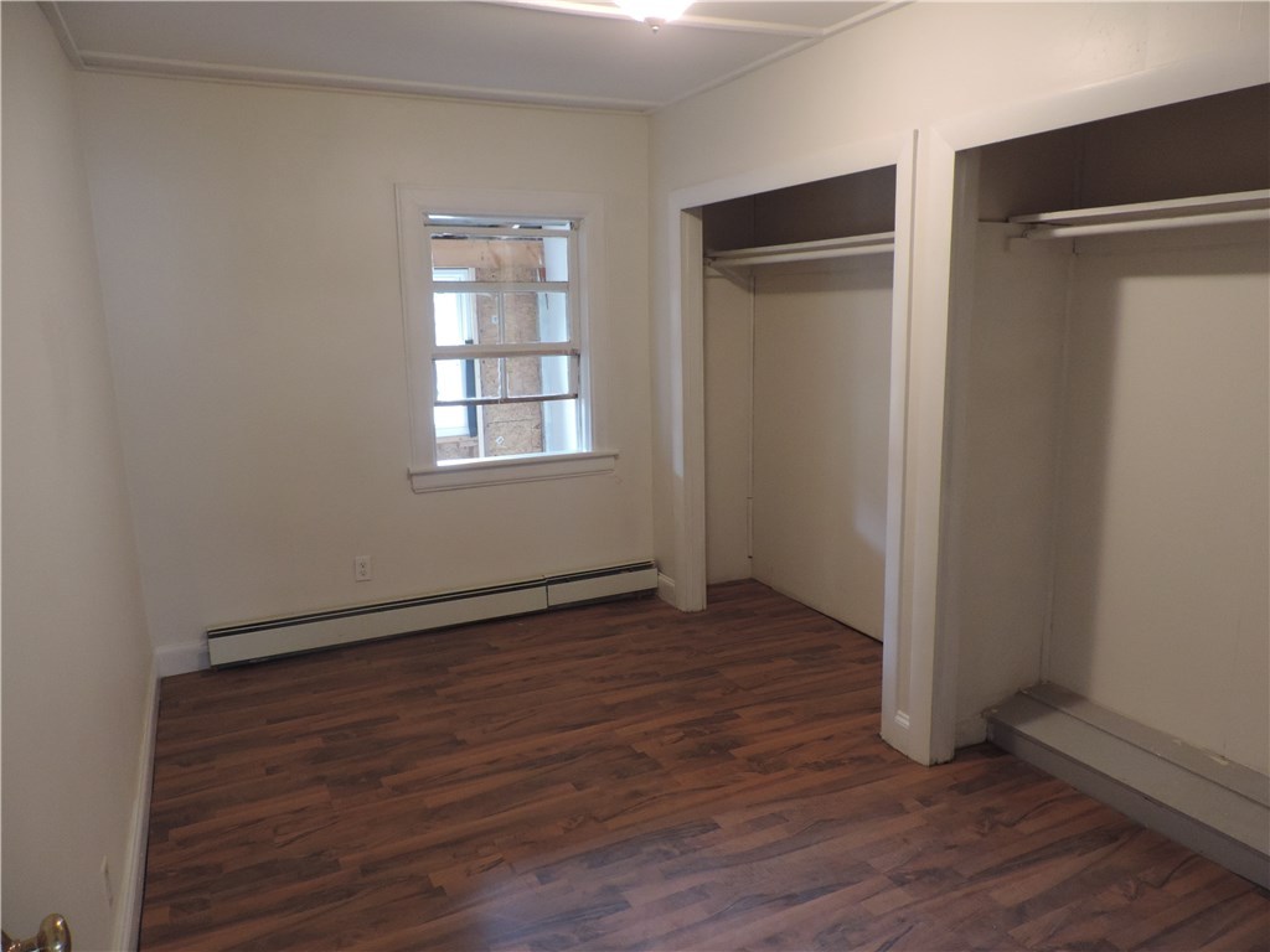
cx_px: 635
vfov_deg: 56.8
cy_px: 476
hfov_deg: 71.6
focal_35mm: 24
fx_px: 881
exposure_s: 1/20
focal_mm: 4.3
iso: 400
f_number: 3
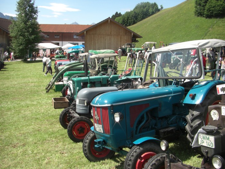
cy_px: 84
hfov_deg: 49.0
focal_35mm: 38
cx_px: 112
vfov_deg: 37.7
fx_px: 247
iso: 64
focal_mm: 6.3
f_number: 4.6
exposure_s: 1/200
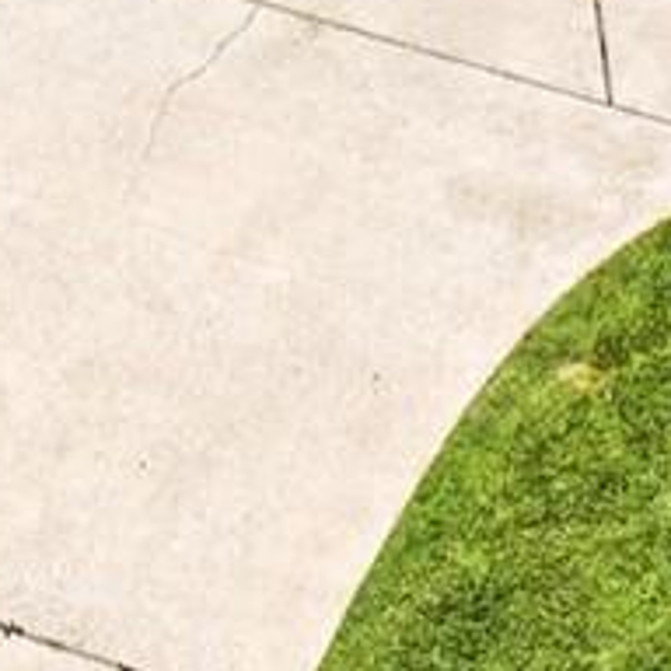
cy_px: -1454
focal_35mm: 226
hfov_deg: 7.7
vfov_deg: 6.9
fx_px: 4956
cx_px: 402
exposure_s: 1/2000
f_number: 2.8
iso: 100
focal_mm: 12.29
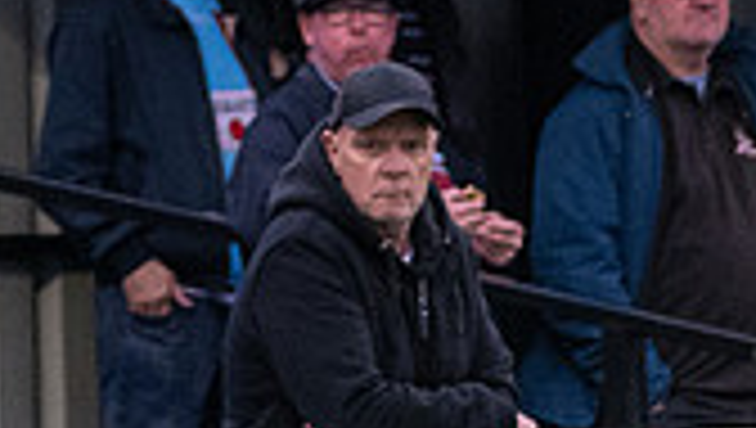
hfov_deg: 2.5
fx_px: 17101
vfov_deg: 1.4
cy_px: 1005
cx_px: 1038
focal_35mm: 852
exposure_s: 1/1600
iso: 1600
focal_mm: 125
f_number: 2.8
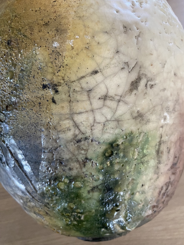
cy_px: 122
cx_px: 92
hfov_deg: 54.9
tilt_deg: -63.5
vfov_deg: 69.4
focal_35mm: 25
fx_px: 177
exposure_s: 1/60
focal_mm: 4.25
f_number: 1.8
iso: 400
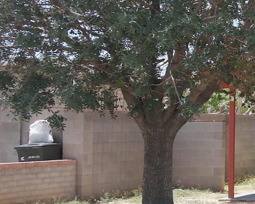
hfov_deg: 11.7
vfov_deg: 11.4
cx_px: 604
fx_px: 1027
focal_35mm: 136
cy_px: 96
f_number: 6.3
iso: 100
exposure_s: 1/320
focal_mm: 20
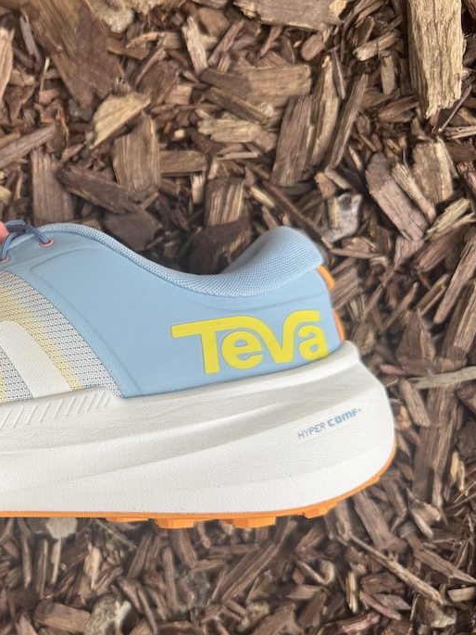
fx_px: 771
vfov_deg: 44.7
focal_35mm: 42
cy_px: 349
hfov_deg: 31.1
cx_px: -28
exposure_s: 1/678
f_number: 1.78
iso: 80
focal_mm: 6.76
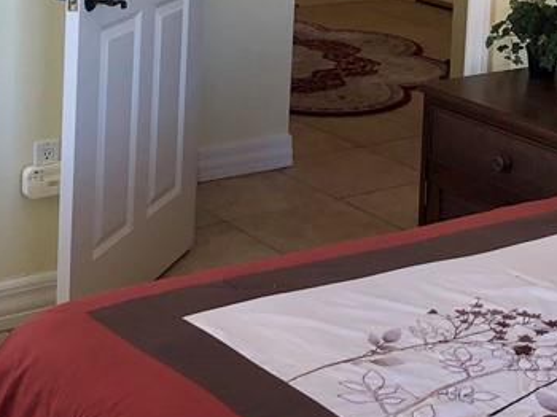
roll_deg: -2.3
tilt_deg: -5.4
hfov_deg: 23.8
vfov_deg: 17.1
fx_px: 1319
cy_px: -94
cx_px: 363
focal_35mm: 82
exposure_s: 1/120
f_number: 1.8
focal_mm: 4
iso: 40
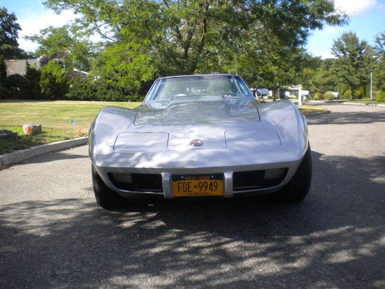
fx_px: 389
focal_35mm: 35
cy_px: 144
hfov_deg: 52.6
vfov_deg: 40.7
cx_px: 192
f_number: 4.6
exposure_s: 1/245
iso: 80
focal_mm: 6.3
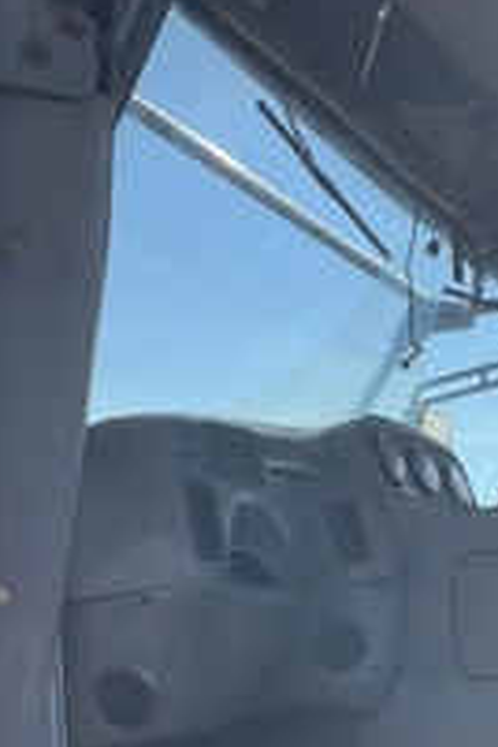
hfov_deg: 22.1
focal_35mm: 60
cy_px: 539
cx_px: 439
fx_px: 1245
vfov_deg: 32.9
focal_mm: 3
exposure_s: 1/1121
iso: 25
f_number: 1.8
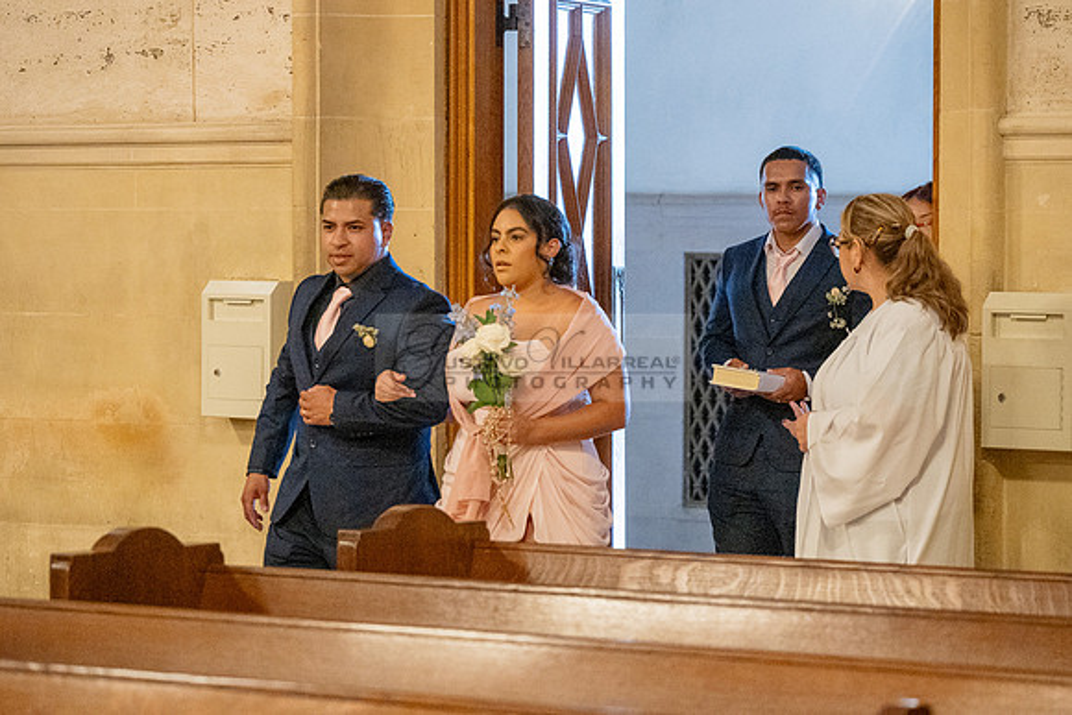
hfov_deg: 13.7
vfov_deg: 9.2
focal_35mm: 150
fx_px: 4462
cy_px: 388
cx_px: 535
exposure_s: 1/200
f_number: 4
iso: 3200
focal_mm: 120
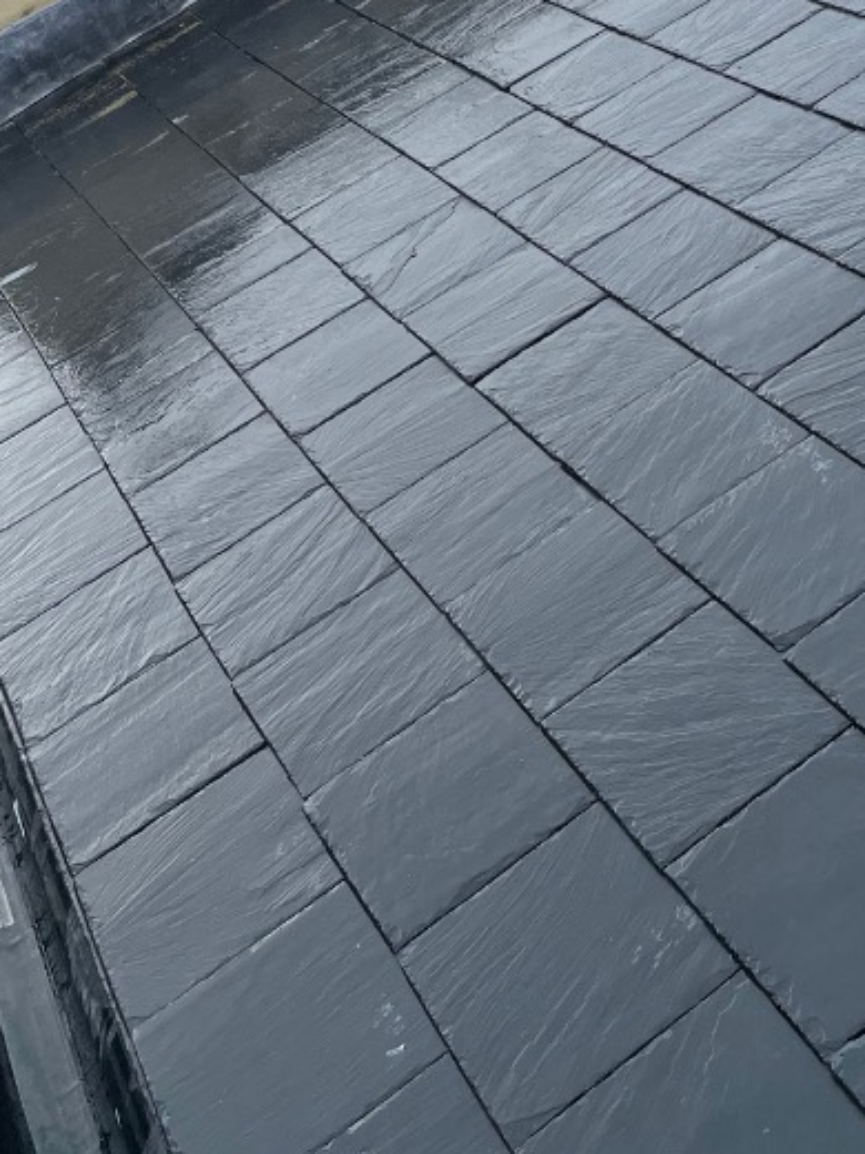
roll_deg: +0.3
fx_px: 1999
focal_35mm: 60
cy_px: 38
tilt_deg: -10.3
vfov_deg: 30.2
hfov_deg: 24.1
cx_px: 672
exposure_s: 1/2092
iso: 32
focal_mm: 4.2
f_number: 1.6
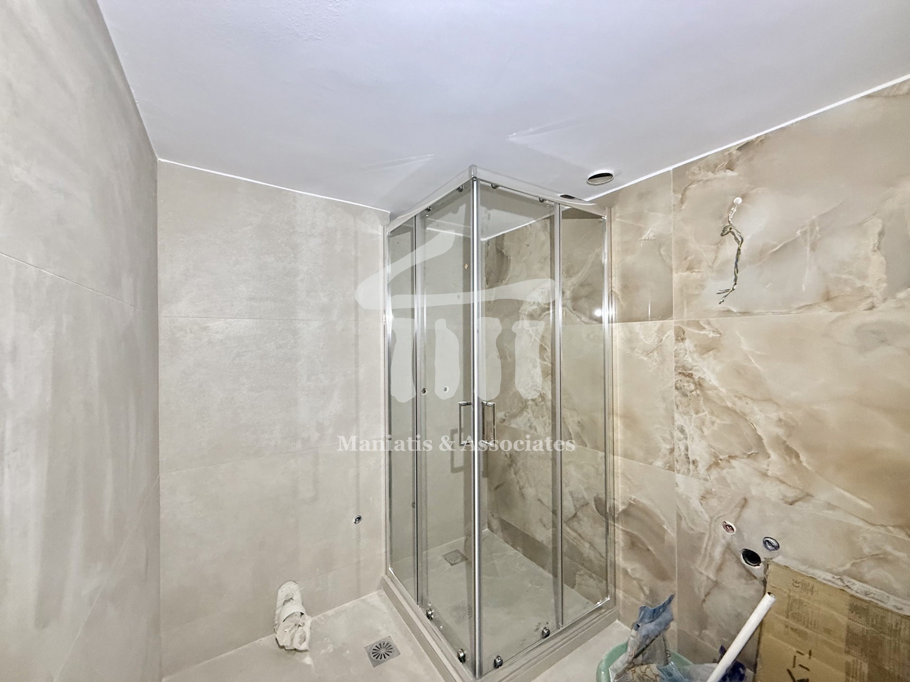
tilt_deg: -0.9
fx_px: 368
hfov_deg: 102.1
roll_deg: +0.1
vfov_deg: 85.7
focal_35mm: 14
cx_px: 455
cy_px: 341
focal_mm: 2.22
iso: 320
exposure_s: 1/50
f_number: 2.2
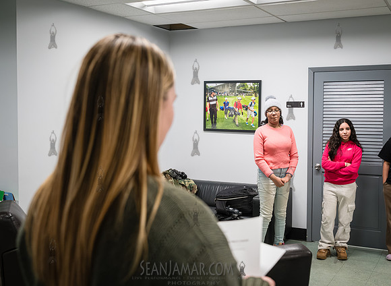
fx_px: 457
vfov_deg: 34.7
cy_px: 134
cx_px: 221
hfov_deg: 46.2
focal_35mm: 41
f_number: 4
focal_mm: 35
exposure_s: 1/250
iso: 4000
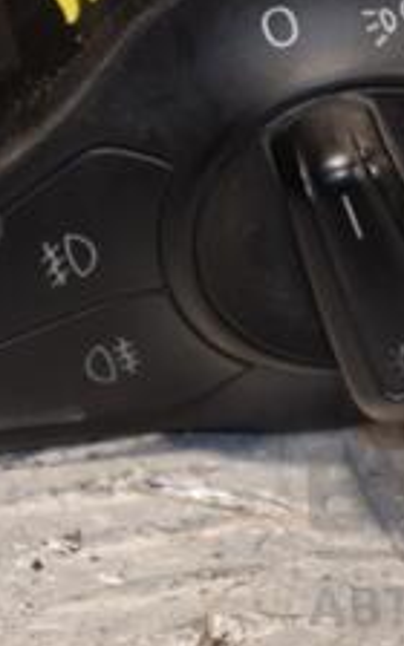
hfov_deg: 3.1
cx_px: 254
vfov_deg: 4.9
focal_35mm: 429
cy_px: 104
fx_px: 7564
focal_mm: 105
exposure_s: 1/125
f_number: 5.6
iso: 500
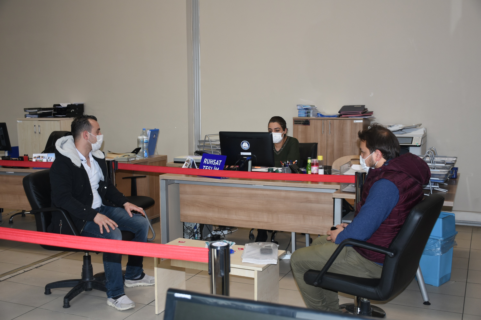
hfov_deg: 47.9
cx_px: 240
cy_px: 160
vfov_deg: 33.0
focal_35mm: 40
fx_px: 541
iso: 400
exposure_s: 1/60
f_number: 4
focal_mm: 27
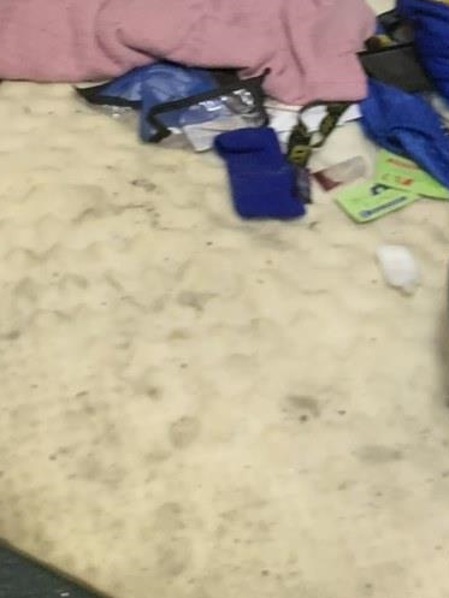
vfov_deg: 24.9
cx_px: 195
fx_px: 1297
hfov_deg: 19.6
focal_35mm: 75
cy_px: 16
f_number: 1.8
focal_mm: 4.25
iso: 400
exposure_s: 1/48
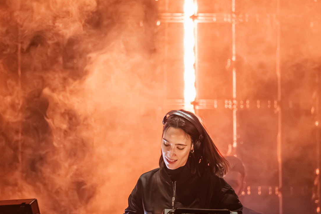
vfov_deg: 3.0
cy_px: 119
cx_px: 174
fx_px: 4129
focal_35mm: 463
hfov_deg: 4.5
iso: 5000
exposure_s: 1/500
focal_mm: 200
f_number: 2.8
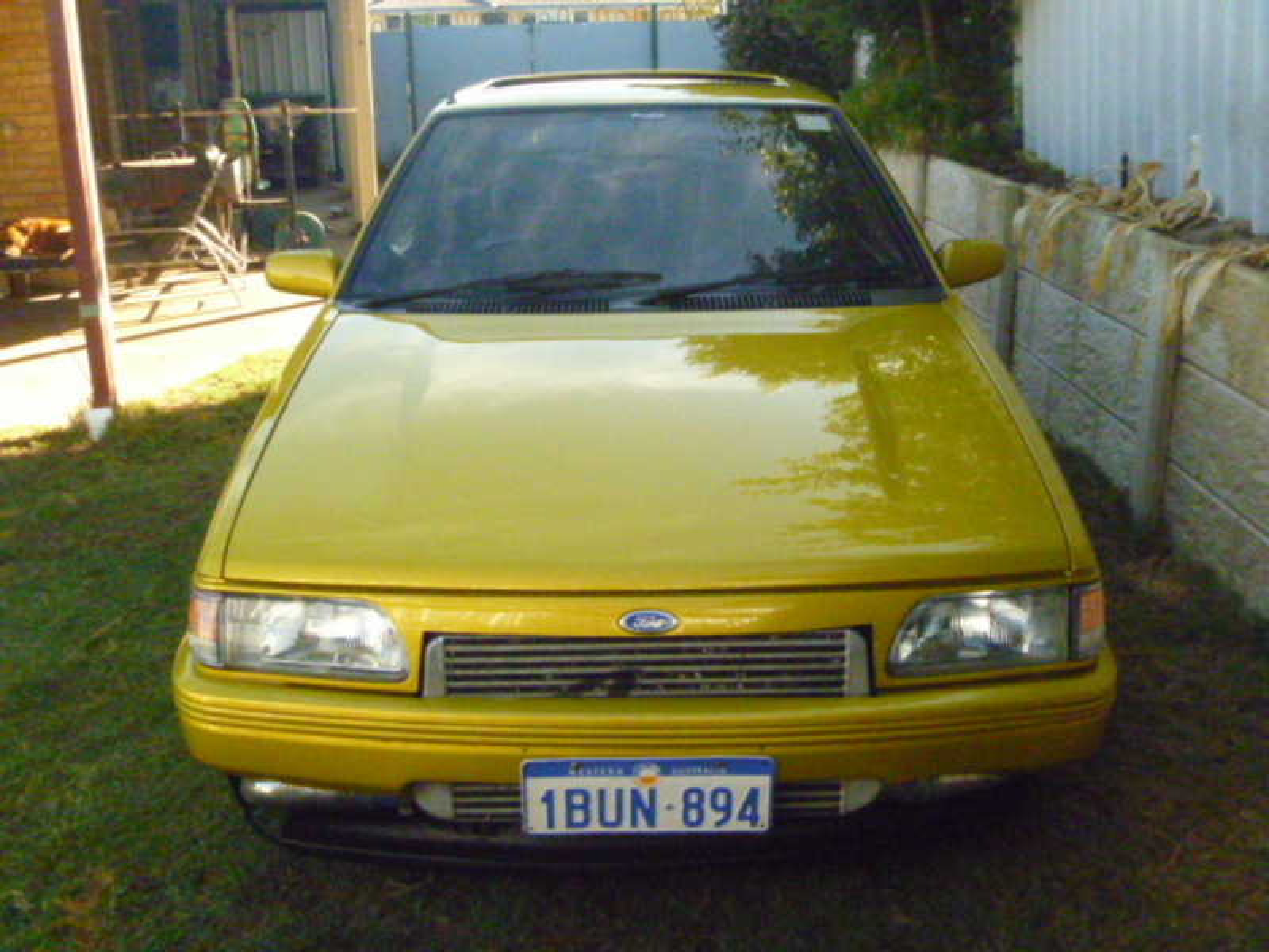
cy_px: 476
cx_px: 634
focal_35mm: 35
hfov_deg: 52.6
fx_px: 1283
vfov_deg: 40.7
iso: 1600
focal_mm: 6.3
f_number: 5.6
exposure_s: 1/640
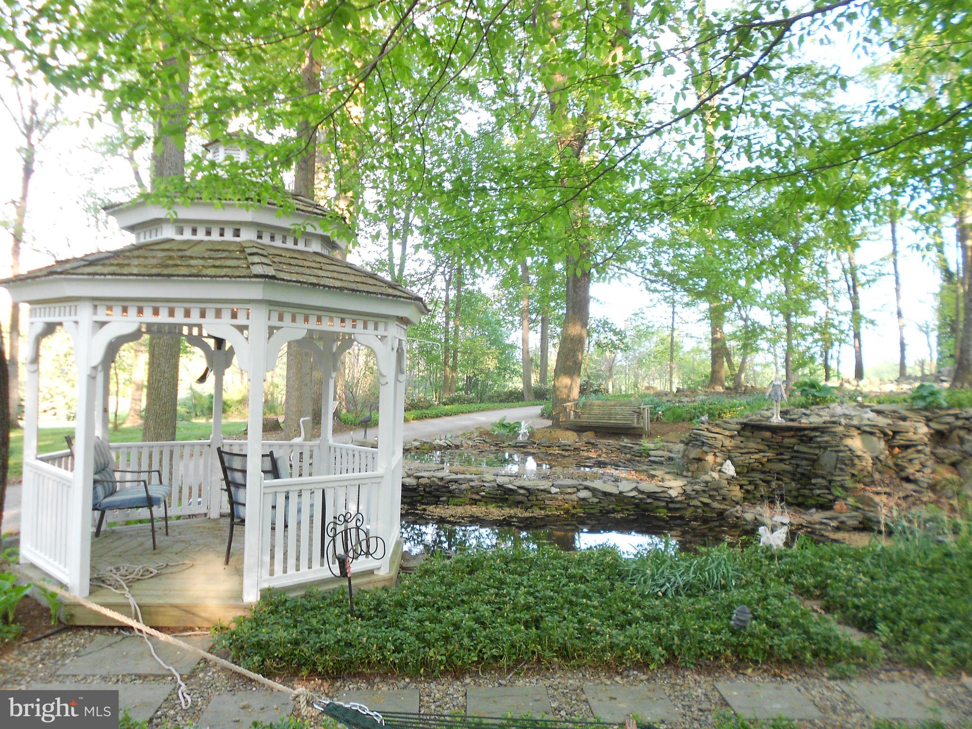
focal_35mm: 26
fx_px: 730
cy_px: 364
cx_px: 486
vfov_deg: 53.1
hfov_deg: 67.3
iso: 125
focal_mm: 4.6
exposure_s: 1/30
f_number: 3.2
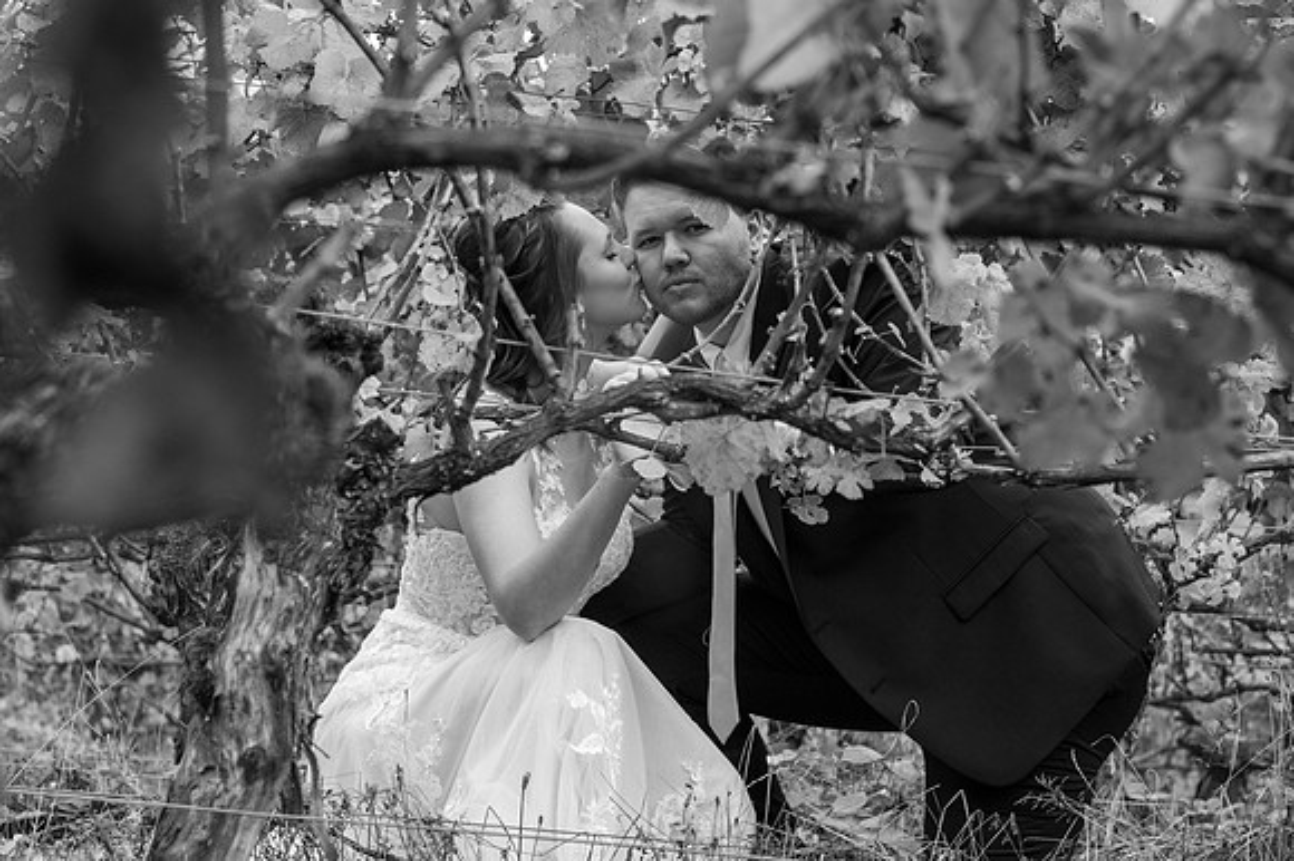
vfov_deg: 8.6
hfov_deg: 12.8
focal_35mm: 160
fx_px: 5748
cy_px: 430
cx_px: 647
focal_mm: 160
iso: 640
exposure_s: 1/100
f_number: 13
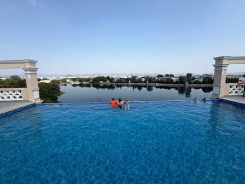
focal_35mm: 15
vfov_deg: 81.7
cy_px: 88
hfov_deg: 98.2
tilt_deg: -4.7
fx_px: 106
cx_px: 120
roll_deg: +1.4
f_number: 2.2
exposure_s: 1/853
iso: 20
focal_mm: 2.22
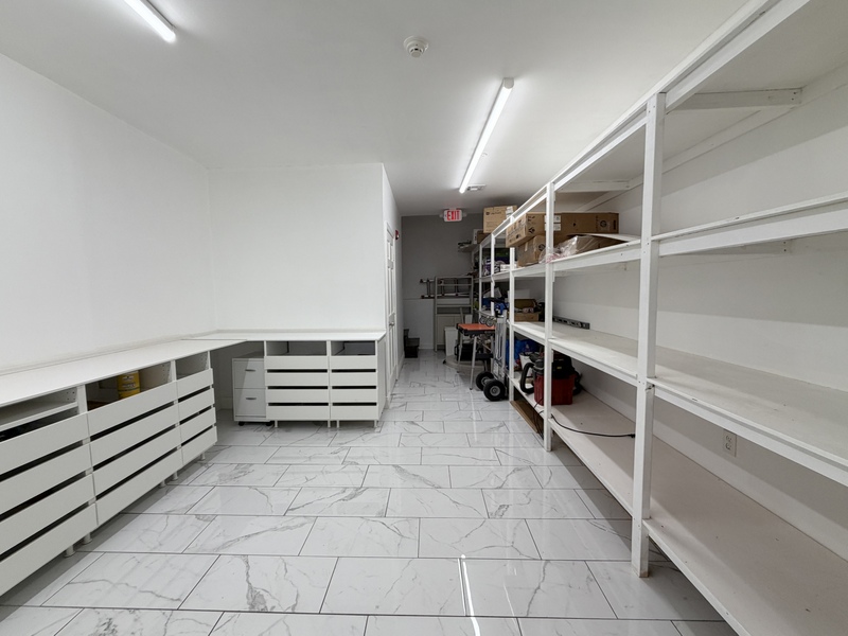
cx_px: 424
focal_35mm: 14
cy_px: 318
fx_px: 343
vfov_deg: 85.7
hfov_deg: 102.1
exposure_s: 1/120
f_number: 2.2
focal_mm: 2.22
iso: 80
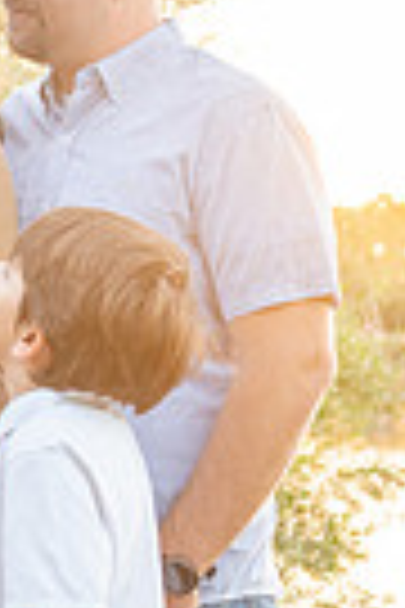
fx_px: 2362
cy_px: 428
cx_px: -171
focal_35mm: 140
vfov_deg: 14.6
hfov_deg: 9.6
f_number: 4
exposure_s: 1/250
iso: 640
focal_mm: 42
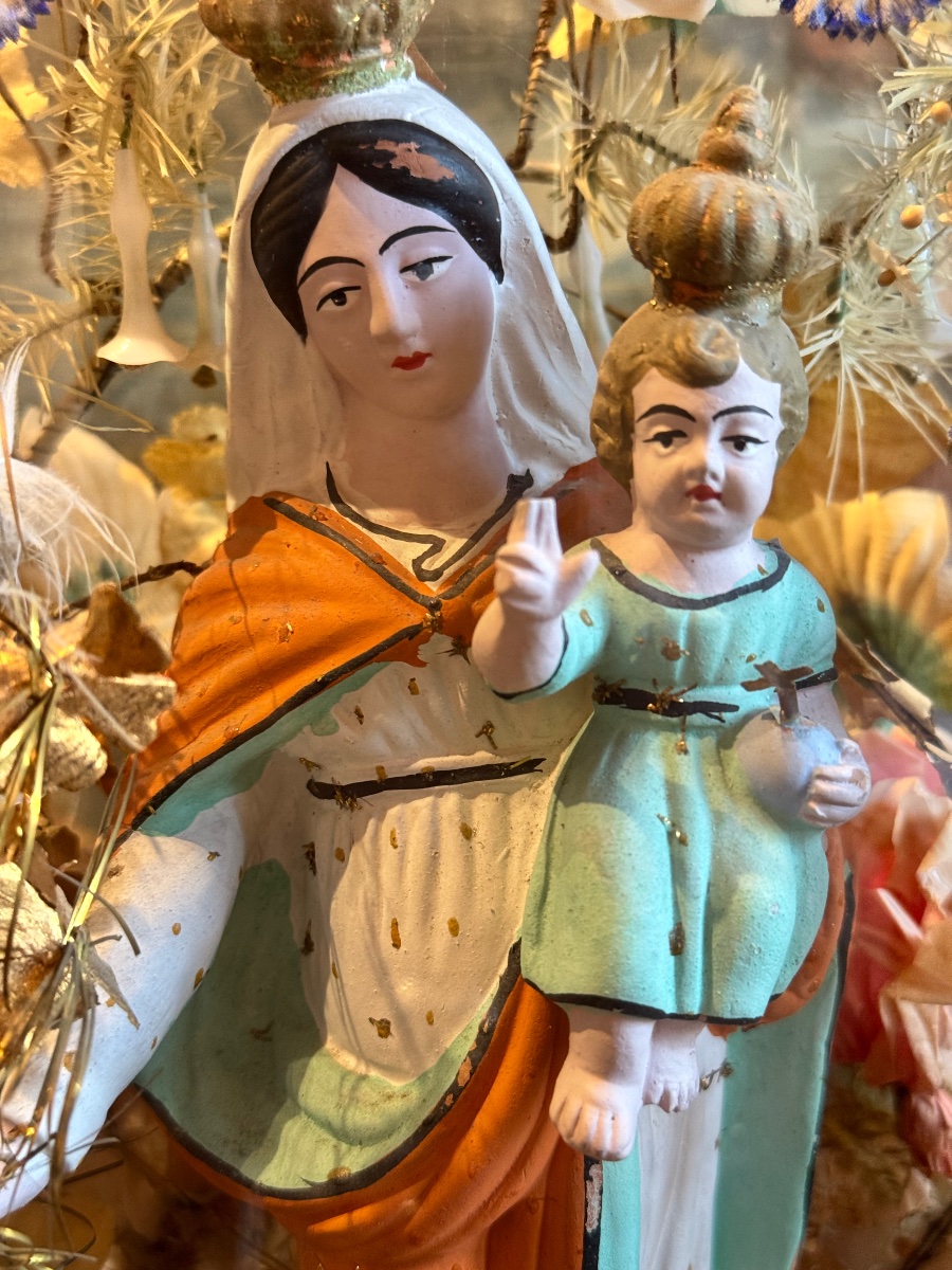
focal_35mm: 48
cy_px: 635
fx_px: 1760
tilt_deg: -8.8
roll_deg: +2.7
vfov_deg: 39.7
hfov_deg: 30.3
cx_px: 476
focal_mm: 6.76
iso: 160
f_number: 1.78
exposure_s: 1/50
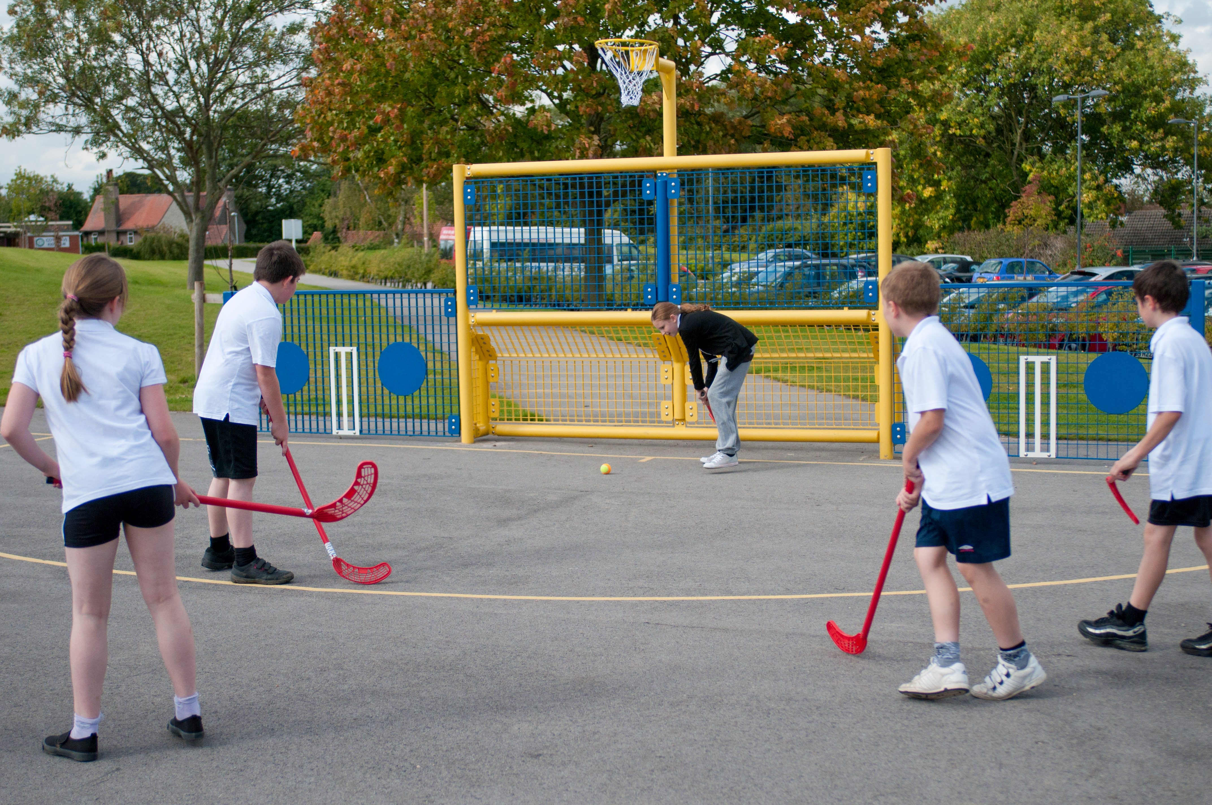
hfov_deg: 37.9
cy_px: 402
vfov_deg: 25.7
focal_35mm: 52
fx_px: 1765
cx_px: 606
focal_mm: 35
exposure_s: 1/6400
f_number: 2.8
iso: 320
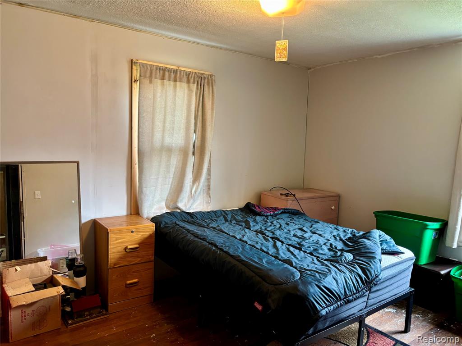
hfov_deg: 67.3
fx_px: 347
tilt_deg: -6.3
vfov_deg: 53.1
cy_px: 173
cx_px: 231
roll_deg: -1.8
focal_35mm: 26
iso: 250
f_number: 1.6
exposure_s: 1/60
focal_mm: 5.96
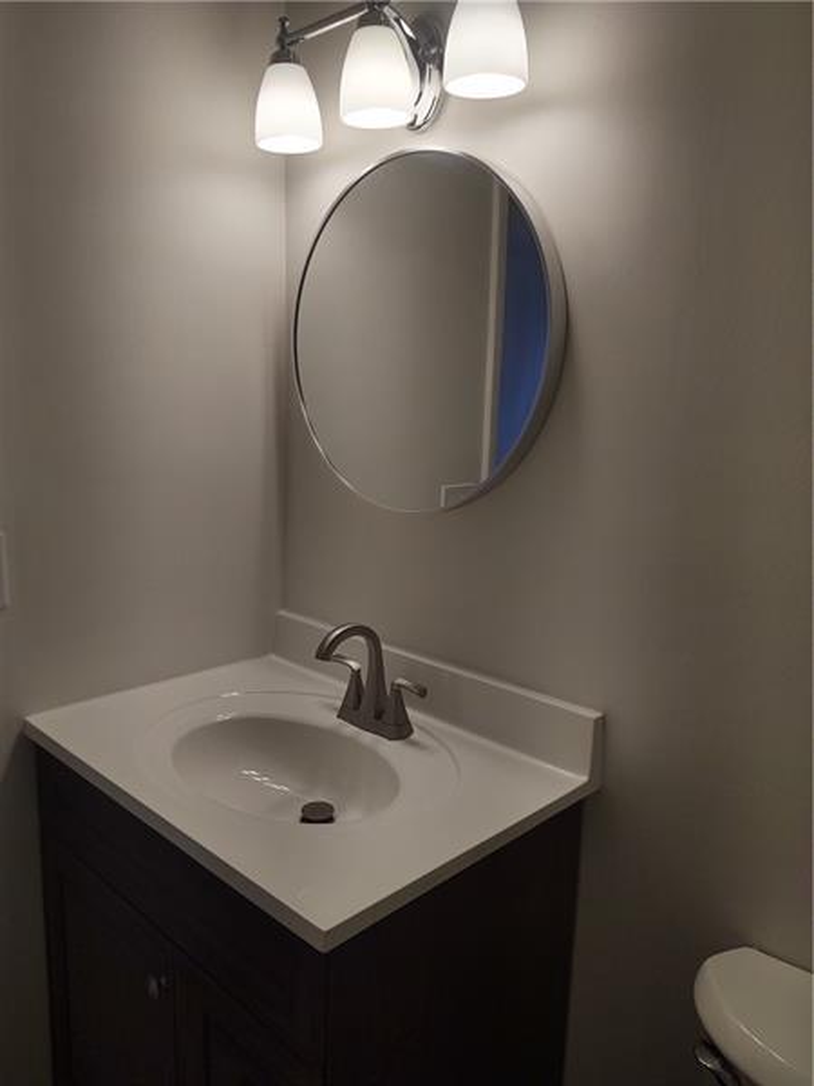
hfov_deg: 51.4
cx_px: 407
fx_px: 847
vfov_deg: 65.3
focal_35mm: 27
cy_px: 543
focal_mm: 4.75
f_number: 1.7
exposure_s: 1/692
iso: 100
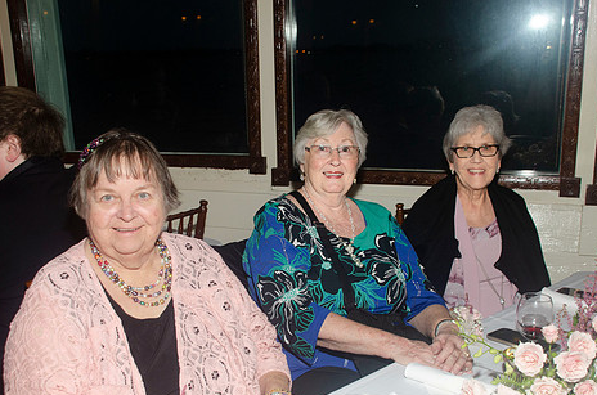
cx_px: 297
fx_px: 744
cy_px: 246
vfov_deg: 29.6
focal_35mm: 45
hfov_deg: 43.7
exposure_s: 1/60
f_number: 5.6
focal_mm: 24
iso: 400
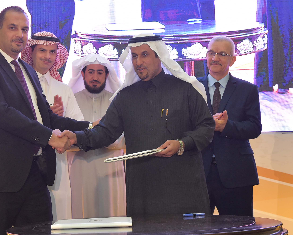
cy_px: 79
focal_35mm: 71
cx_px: 132
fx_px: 616
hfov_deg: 26.8
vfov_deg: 21.5
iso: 6400
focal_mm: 45
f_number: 6.3
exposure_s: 1/200
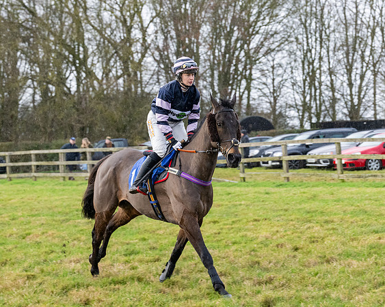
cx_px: 199
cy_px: 154
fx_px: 1348
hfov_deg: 16.3
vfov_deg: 13.0
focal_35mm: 118
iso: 1600
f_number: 4
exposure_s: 1/400
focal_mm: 70
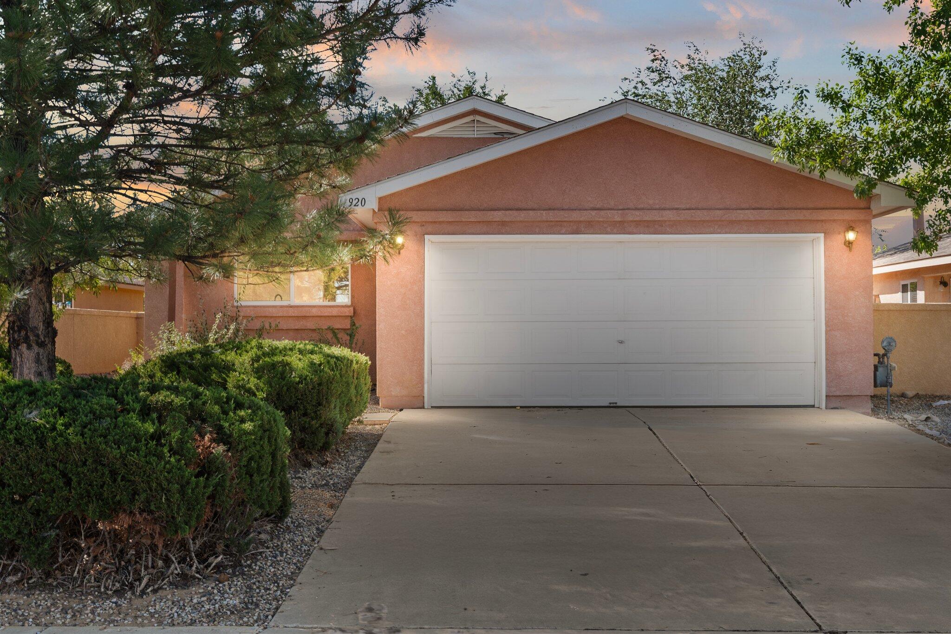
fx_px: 1030
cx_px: 476
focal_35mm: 39
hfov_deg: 49.6
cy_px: 317
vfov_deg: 34.2
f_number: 9
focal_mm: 26
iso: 320
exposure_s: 1/60
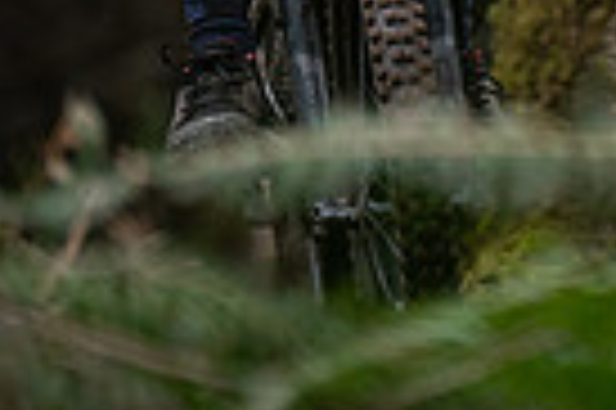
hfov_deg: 2.4
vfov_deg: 1.6
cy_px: -311
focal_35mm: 847
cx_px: 1012
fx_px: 14476
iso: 1000
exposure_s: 1/1000
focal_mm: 200
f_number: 2.8
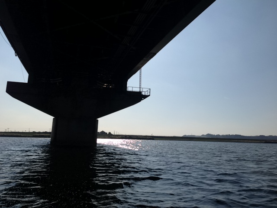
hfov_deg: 55.4
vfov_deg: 42.9
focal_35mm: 33
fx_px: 264
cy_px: 104
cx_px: 138
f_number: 2.4
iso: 50
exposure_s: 1/4926
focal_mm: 4.13
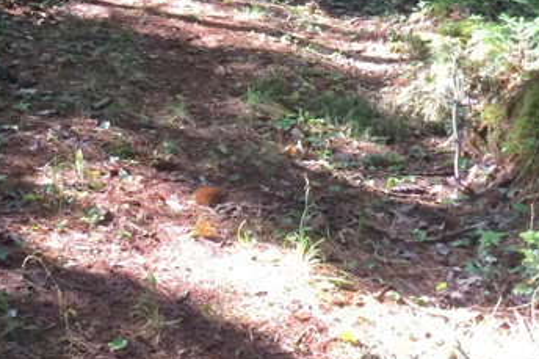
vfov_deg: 13.8
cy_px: -185
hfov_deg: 21.9
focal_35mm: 93
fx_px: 1392
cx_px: 208
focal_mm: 4.12
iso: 40
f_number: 2.2
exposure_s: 1/40
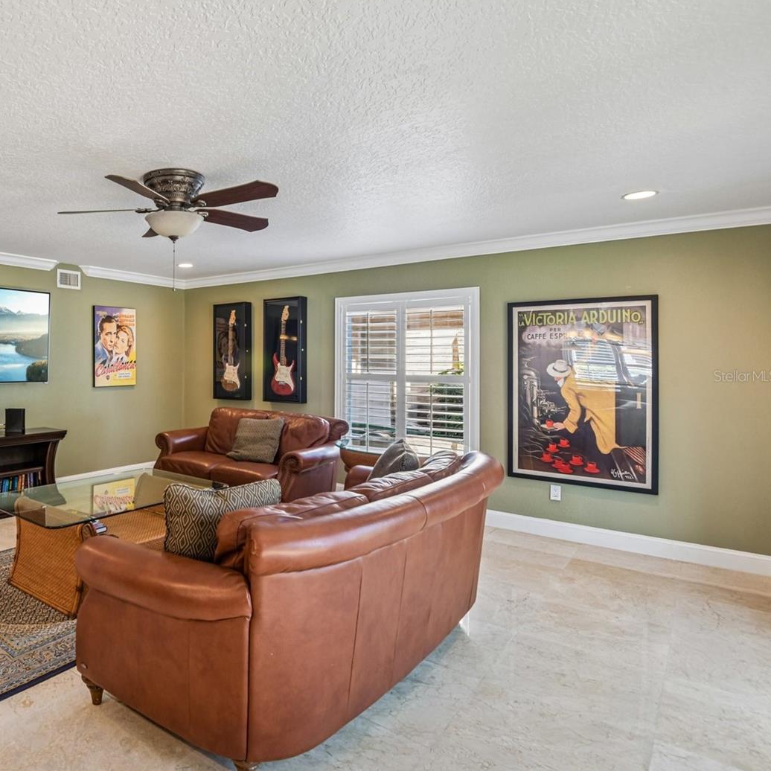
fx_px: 529
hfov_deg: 67.2
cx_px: 185
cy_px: 376
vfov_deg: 72.1
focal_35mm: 21
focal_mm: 16
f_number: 8
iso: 400
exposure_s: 1/15
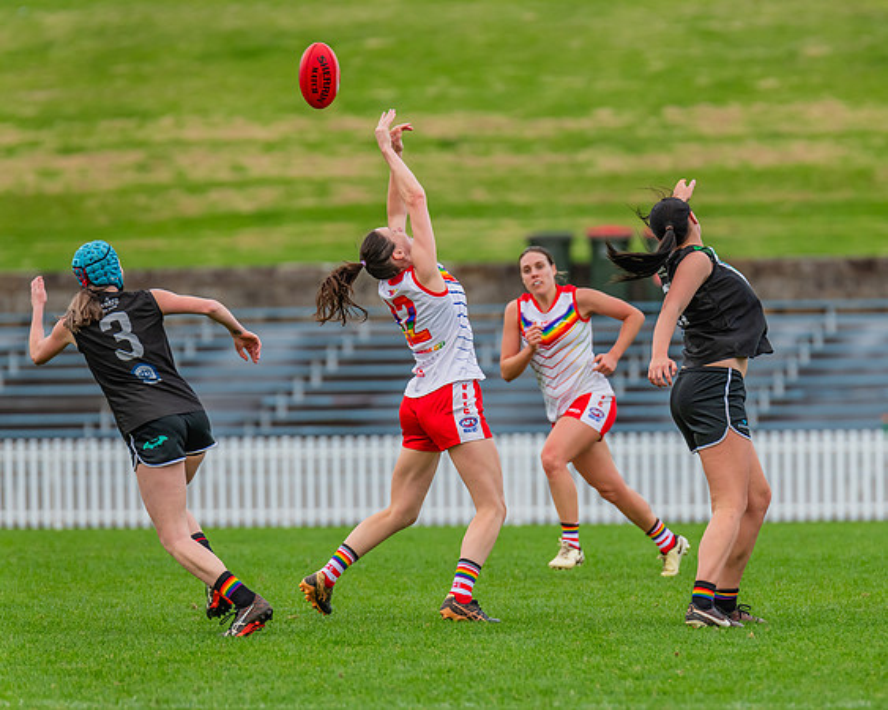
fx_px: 12957
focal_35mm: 493
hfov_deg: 3.9
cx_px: 556
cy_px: 370
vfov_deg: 3.1
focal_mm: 420
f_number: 6.3
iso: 800
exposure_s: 1/1000
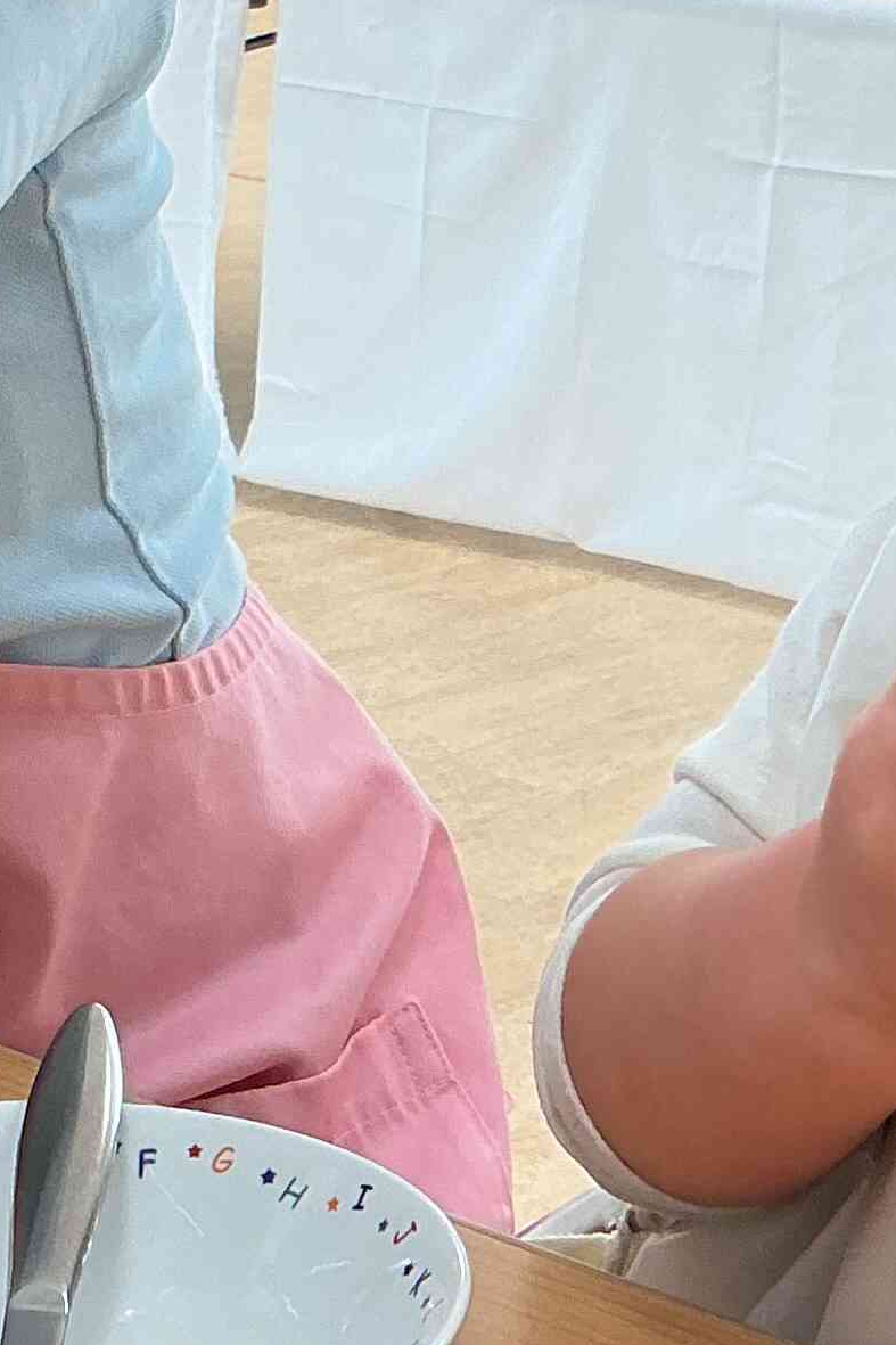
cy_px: 474
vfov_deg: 19.8
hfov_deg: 13.3
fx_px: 3846
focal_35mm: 103
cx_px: 502
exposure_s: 1/120
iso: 40
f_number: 1.8
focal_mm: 3
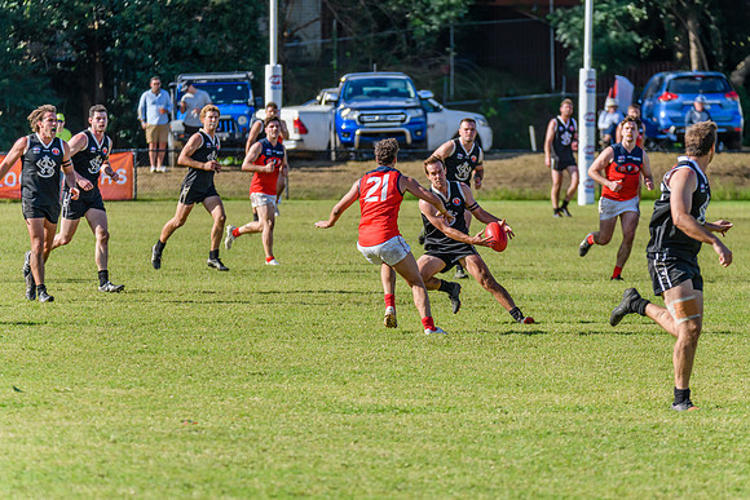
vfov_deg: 3.8
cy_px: 219
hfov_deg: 5.7
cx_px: 441
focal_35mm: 360
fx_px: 7505
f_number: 6.3
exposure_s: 1/2000
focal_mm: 300
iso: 800
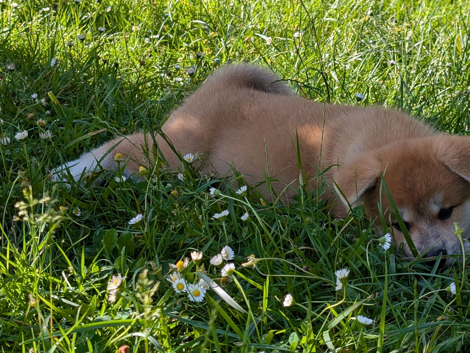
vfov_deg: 19.7
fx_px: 1020
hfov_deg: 25.8
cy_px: 166
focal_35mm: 75
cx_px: 310
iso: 18
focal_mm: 6.9
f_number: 1.68
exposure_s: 1/347
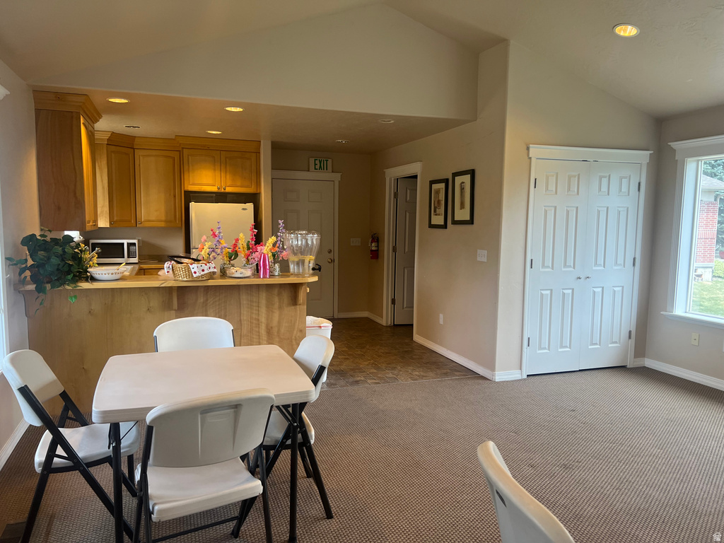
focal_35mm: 26
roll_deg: -1.9
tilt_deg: -5.3
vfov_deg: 53.1
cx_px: 362
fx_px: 544
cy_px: 272
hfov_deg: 67.3
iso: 100
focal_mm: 5.7
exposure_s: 1/120
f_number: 1.5
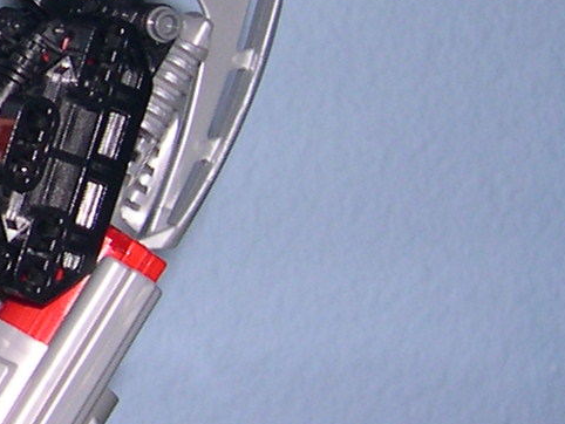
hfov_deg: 10.4
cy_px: 15
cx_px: -440
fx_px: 2923
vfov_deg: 8.3
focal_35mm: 179
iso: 100
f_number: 2.8
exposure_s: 1/60
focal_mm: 8
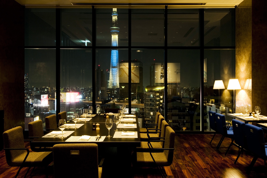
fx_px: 252
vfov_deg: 38.8
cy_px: 89
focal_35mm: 34
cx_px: 134
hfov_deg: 55.8
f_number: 16
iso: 400
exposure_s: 4
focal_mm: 34
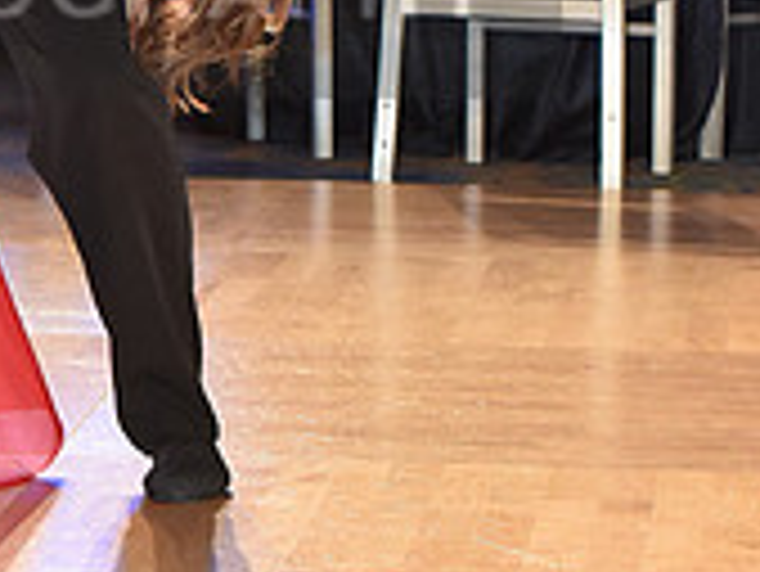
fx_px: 5954
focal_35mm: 271
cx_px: -56
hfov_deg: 7.3
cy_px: -50
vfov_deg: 5.5
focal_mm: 82
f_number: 5
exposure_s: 1/250
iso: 2000
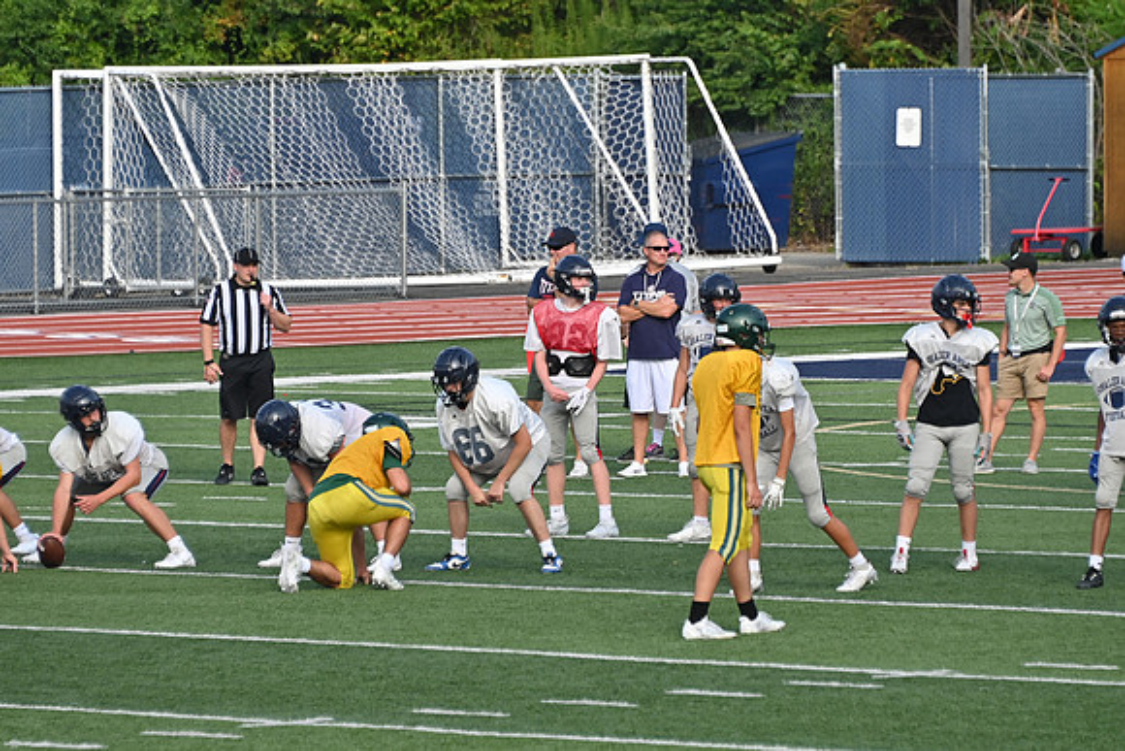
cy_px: 376
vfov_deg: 3.7
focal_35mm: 375
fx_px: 11721
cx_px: 562
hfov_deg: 5.5
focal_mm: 250
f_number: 5.6
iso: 220
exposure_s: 1/800
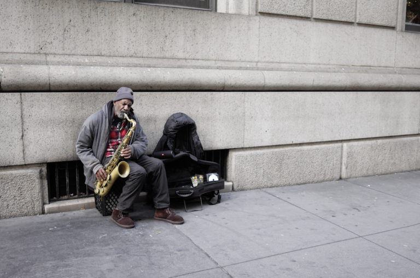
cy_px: 139
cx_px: 210
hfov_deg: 55.9
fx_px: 396
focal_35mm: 34
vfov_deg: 38.7
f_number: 2
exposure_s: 1/80
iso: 500
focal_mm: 23
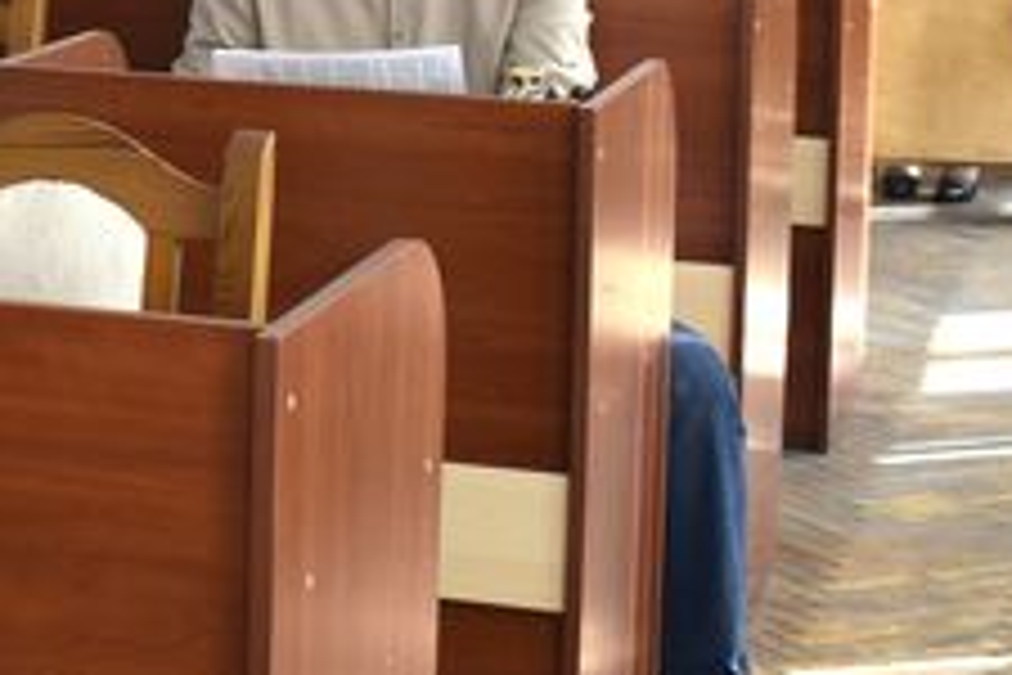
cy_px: -256
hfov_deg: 14.7
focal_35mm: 130
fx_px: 3654
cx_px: -481
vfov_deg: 10.3
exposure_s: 1/160
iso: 400
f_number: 6.3
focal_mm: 26
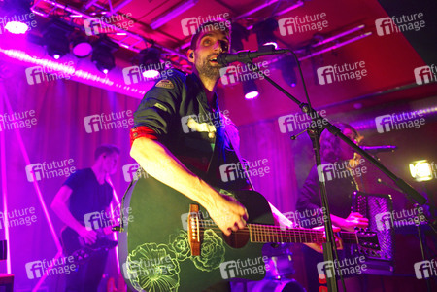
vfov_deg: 53.1
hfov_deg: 73.7
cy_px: 146
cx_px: 218
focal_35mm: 24
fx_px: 291
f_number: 2.8
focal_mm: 24
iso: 3200
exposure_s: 1/160
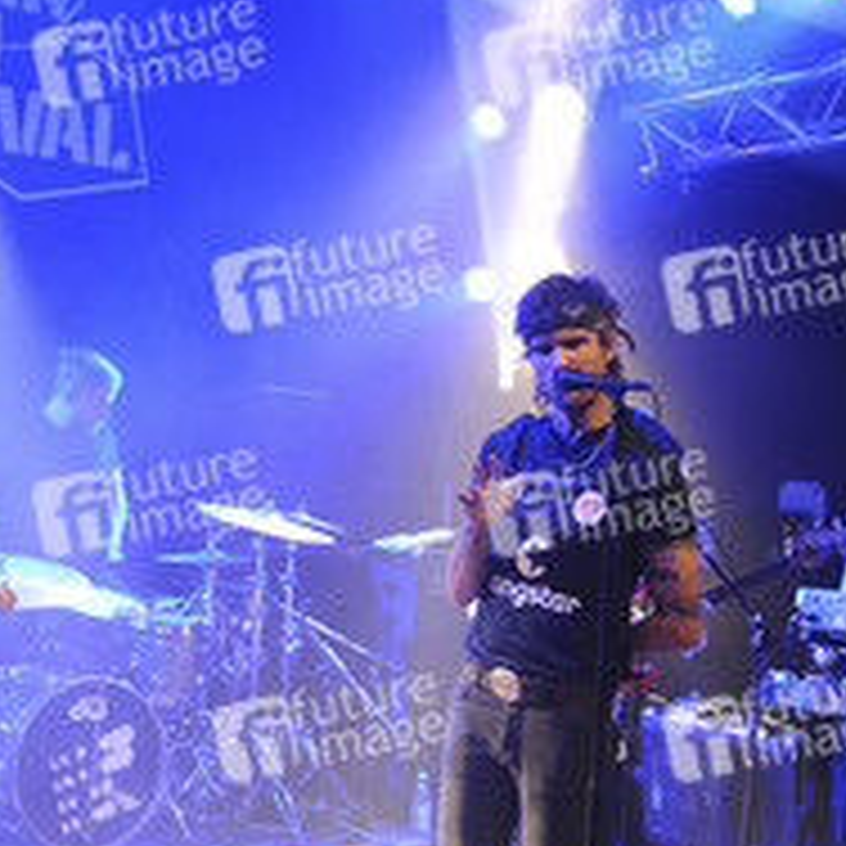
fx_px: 1797
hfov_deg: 26.1
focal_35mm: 65
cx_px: 207
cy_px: 616
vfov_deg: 26.2
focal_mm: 32
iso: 1600
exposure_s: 1/160
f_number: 2.8
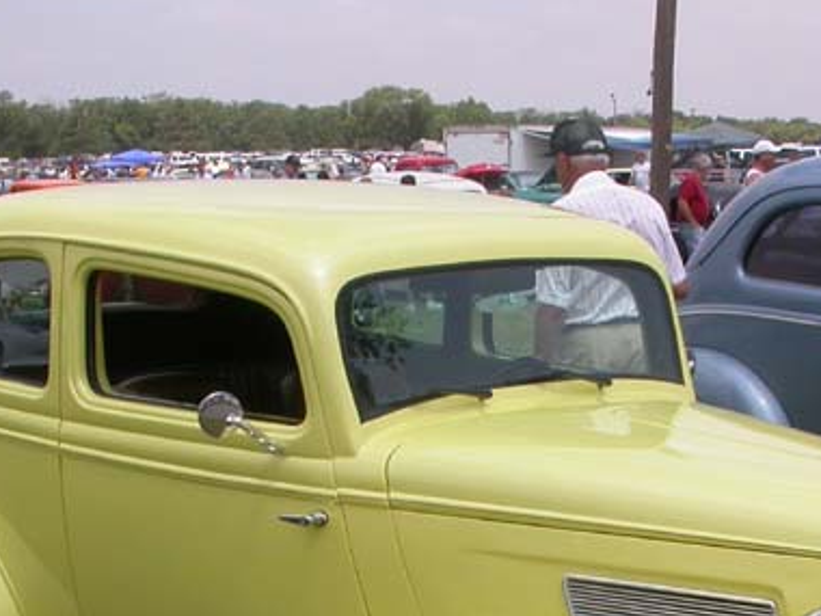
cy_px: 627
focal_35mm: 80
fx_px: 1897
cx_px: 458
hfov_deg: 24.4
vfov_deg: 17.9
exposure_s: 1/336
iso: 100
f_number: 7.5
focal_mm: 7.85
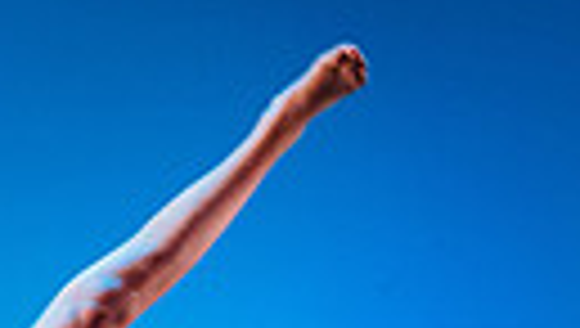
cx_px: -197
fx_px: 12722
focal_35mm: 826
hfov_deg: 2.6
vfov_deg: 1.5
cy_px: 593
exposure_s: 1/500
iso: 1250
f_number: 2.8
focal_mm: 173
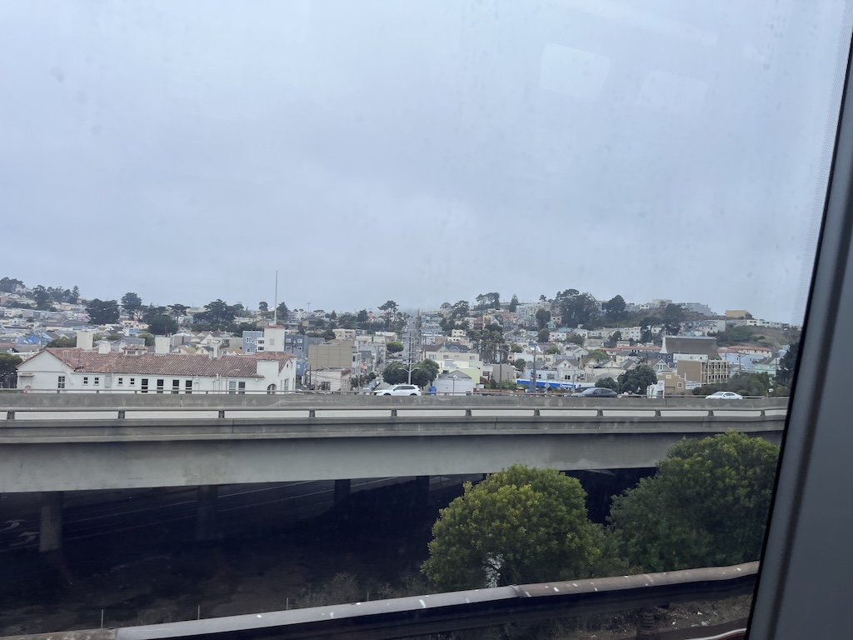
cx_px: 426
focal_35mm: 26
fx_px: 641
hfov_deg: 67.3
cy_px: 320
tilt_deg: +4.4
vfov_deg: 53.1
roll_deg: +0.0
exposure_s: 1/951
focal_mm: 5.1
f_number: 1.6
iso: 50
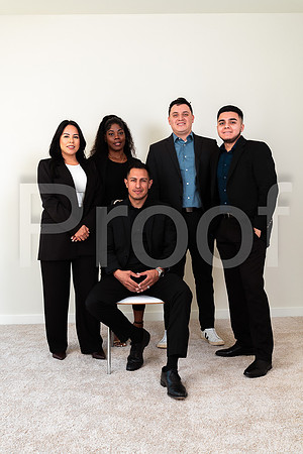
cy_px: 227
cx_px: 152
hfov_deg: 37.9
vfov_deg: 54.4
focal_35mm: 35
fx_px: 442
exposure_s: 1/160
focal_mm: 35
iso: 200
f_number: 5.6
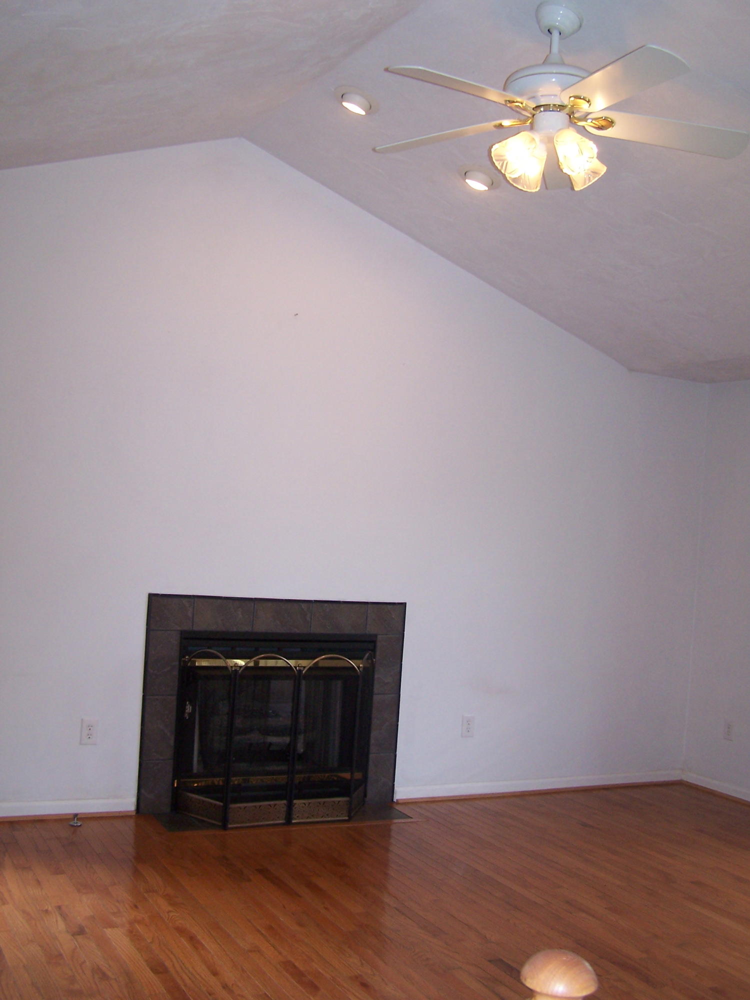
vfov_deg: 49.0
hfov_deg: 37.7
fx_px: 1098
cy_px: 500
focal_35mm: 38
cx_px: 375
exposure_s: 1/60
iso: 140
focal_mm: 6.3
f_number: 2.8
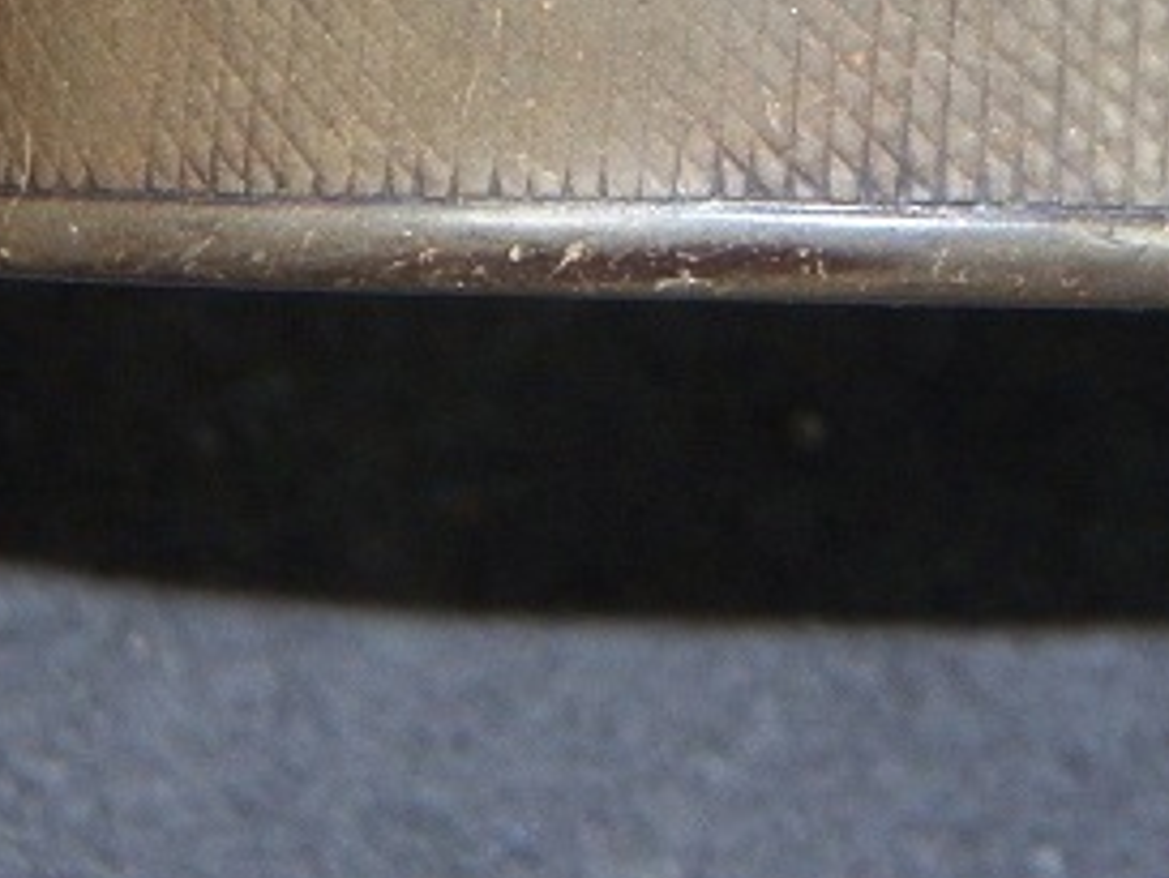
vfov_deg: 3.1
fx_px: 16116
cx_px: 617
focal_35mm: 477
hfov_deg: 4.2
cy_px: -240
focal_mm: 29.2
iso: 400
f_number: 4
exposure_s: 1/60
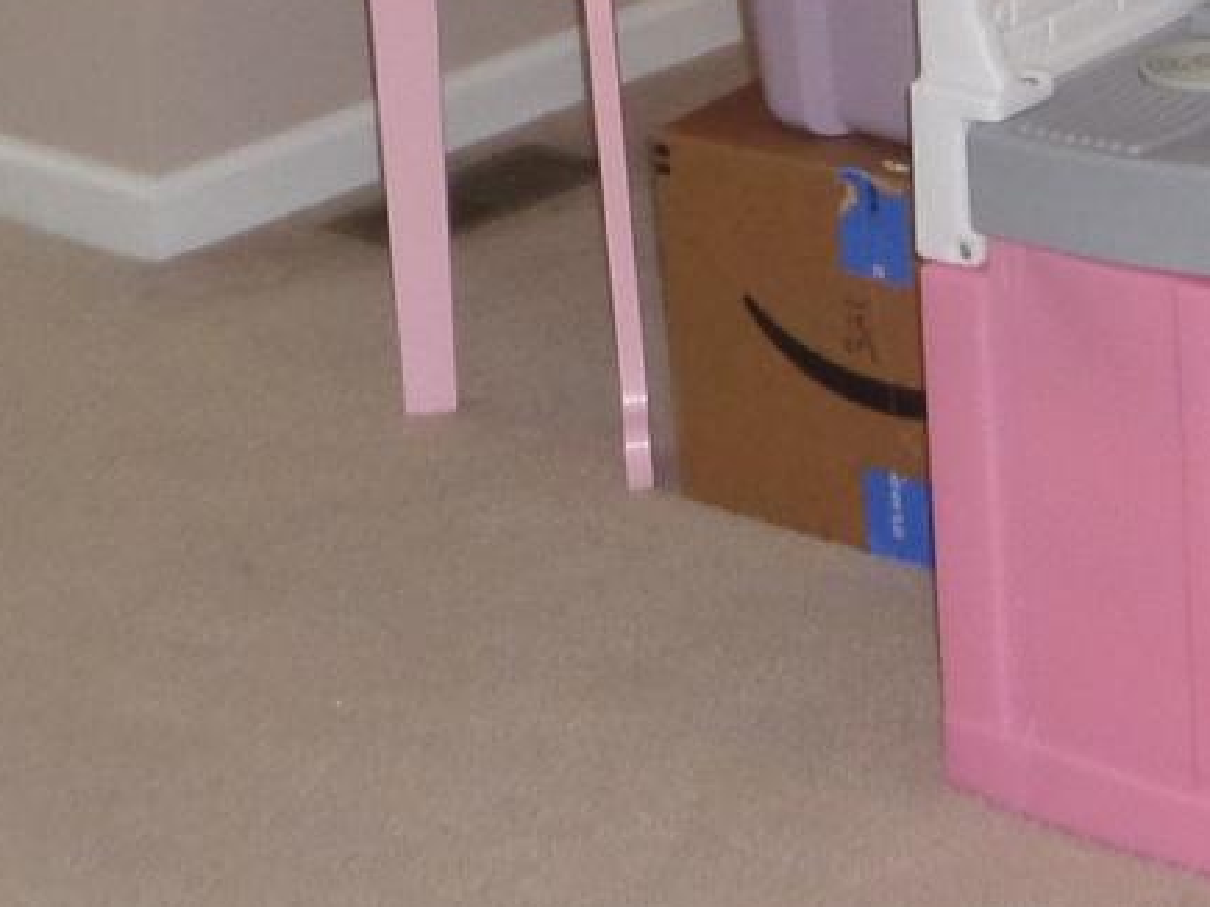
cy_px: -523
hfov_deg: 17.2
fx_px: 3949
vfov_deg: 12.4
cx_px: 1049
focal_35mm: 113
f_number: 3.2
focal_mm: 4
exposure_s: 1/30
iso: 240
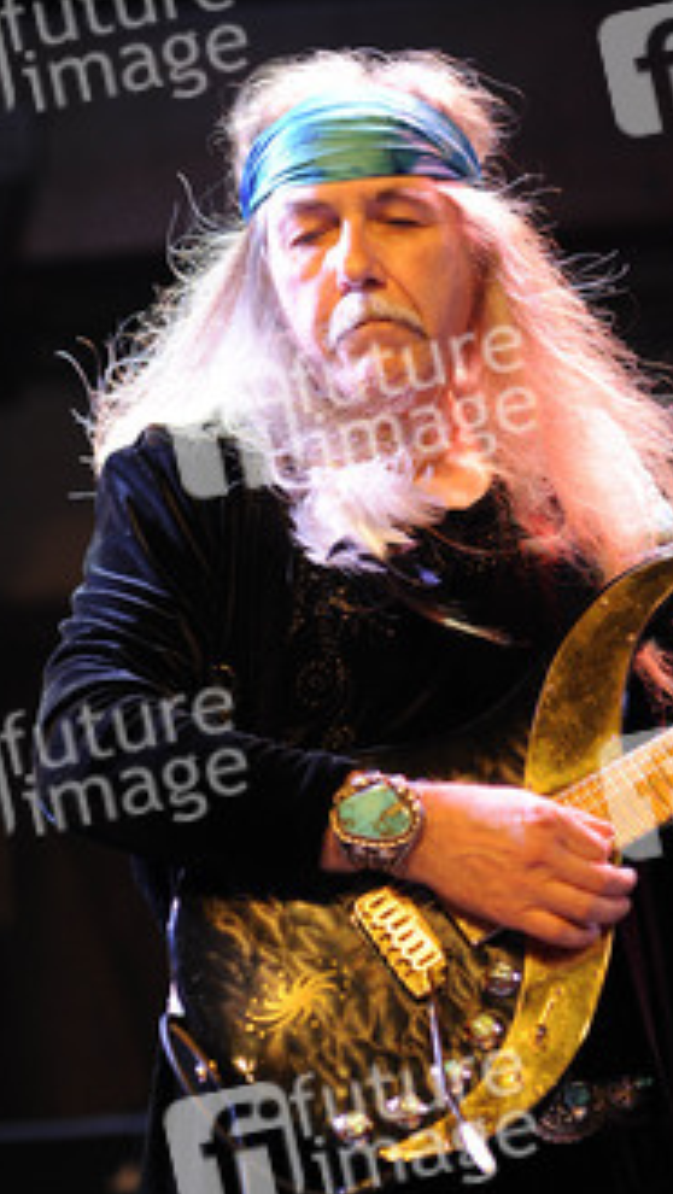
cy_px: 593
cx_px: 458
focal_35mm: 108
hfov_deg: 11.2
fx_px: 3421
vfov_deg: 19.8
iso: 1600
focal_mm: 85
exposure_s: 1/250
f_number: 2.8
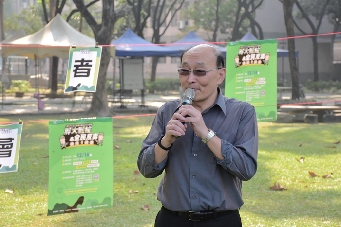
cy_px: 114
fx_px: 853
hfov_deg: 22.6
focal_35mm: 90
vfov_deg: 15.2
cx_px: 170
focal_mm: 60
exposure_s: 1/640
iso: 800
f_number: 5.6
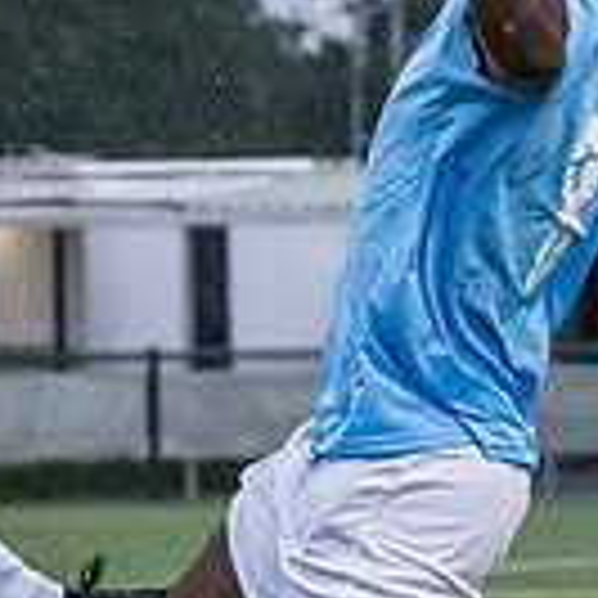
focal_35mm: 577
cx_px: -227
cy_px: 381
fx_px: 11277
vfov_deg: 3.0
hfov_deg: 3.0
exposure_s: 1/2000
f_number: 4.5
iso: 4000
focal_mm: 80
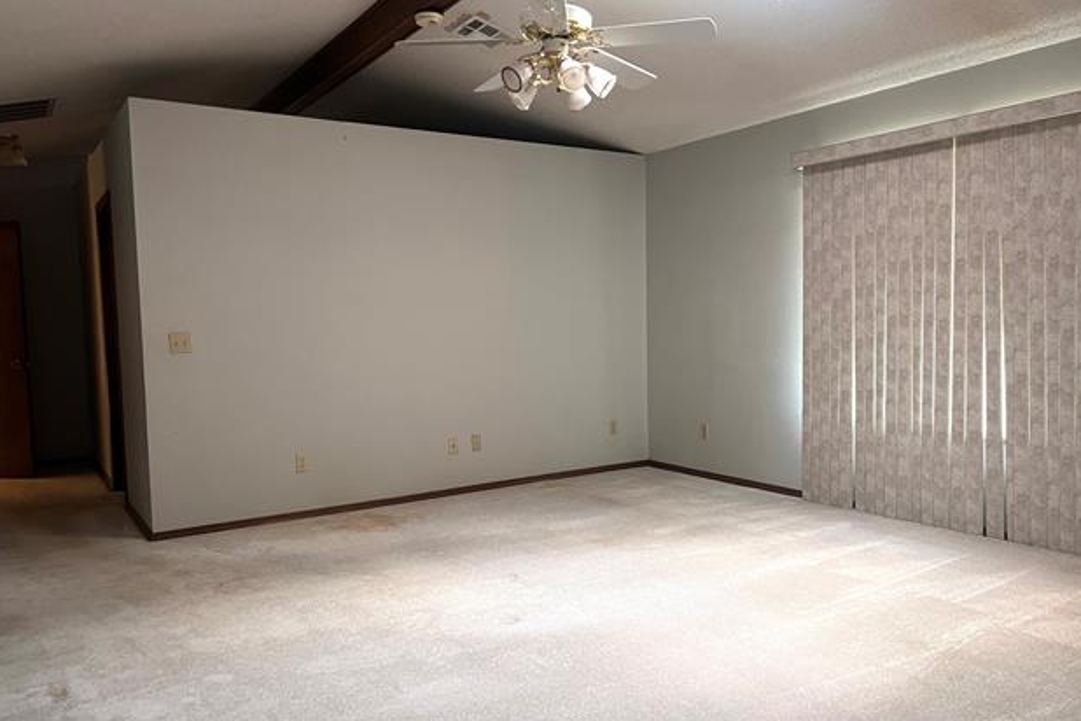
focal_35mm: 28
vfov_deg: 46.4
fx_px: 841
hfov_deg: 65.5
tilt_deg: -3.8
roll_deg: +1.1
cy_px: 362
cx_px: 542
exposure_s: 1/60
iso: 320
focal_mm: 5.7
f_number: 1.5
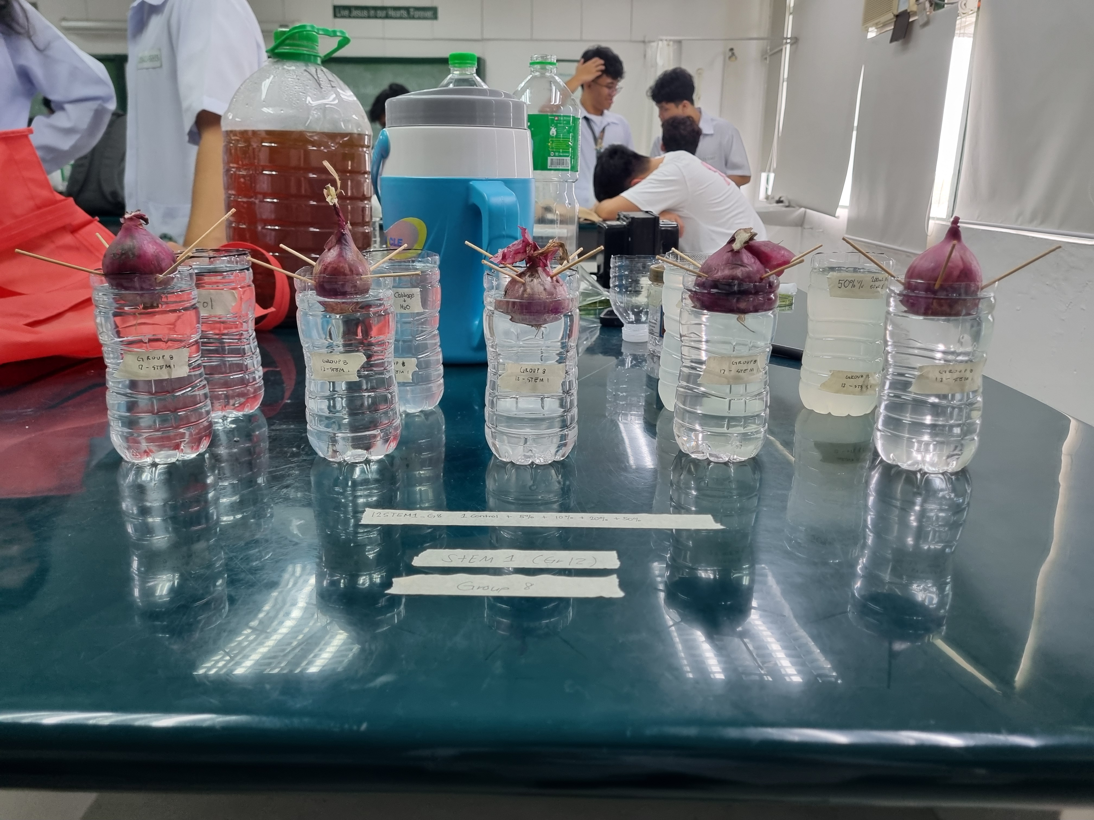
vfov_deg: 53.1
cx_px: 547
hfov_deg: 67.3
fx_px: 822
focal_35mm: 26
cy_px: 410
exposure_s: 1/120
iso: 320
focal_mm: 5.4
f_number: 1.8
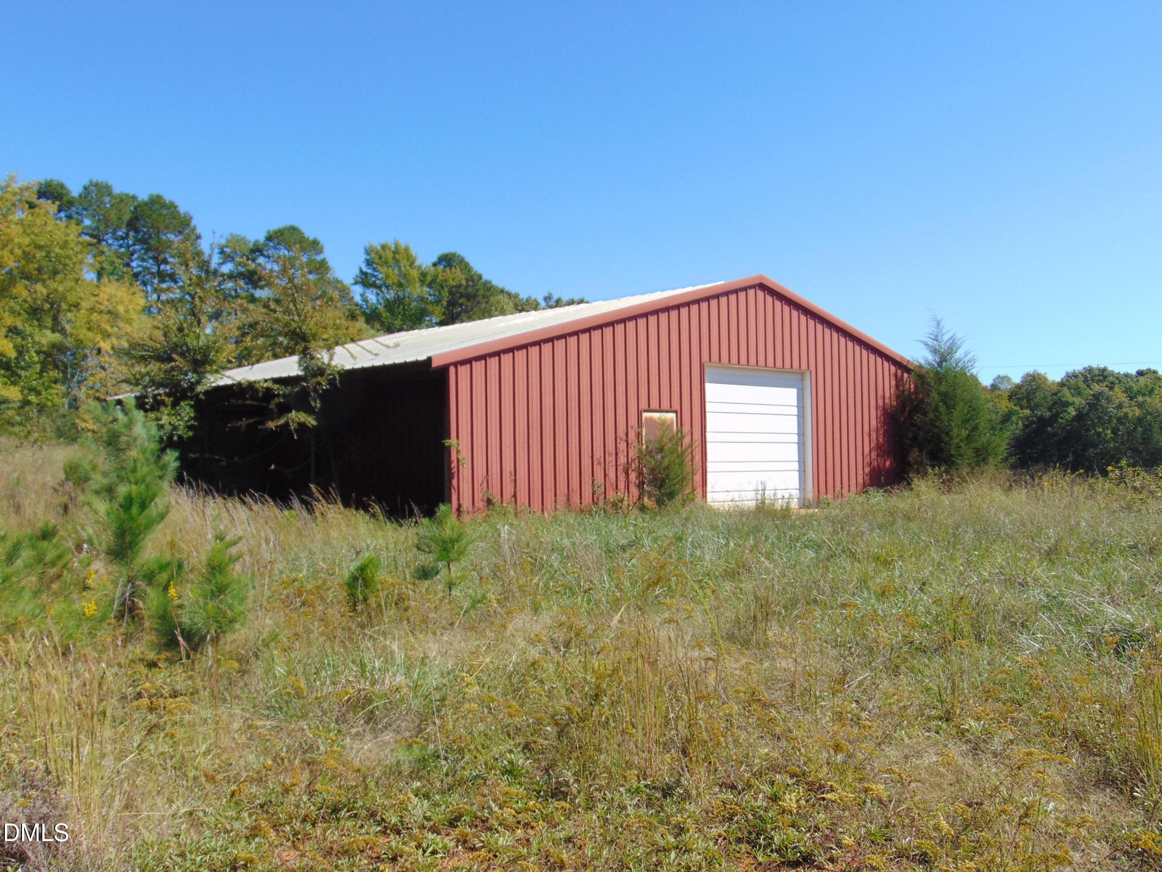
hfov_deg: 52.6
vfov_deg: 40.7
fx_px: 1175
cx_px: 581
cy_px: 436
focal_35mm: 35
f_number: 8.3
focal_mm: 6.3
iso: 80
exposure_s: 1/200
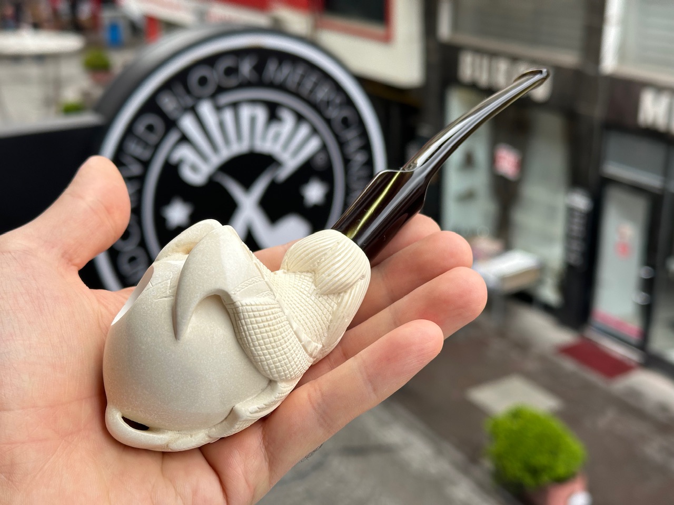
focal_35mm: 48
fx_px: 935
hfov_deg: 39.7
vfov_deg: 30.3
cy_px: 252
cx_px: 337
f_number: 1.78
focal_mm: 6.86
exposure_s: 1/604
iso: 64
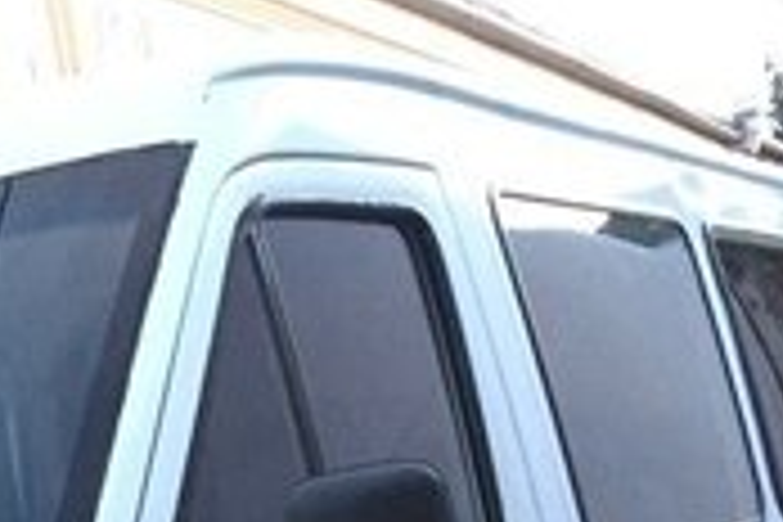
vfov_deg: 14.1
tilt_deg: -8.4
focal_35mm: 86
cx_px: 328
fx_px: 1870
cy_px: 932
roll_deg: +8.0
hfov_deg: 23.6
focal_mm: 4.15
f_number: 2.2
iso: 250
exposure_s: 1/25
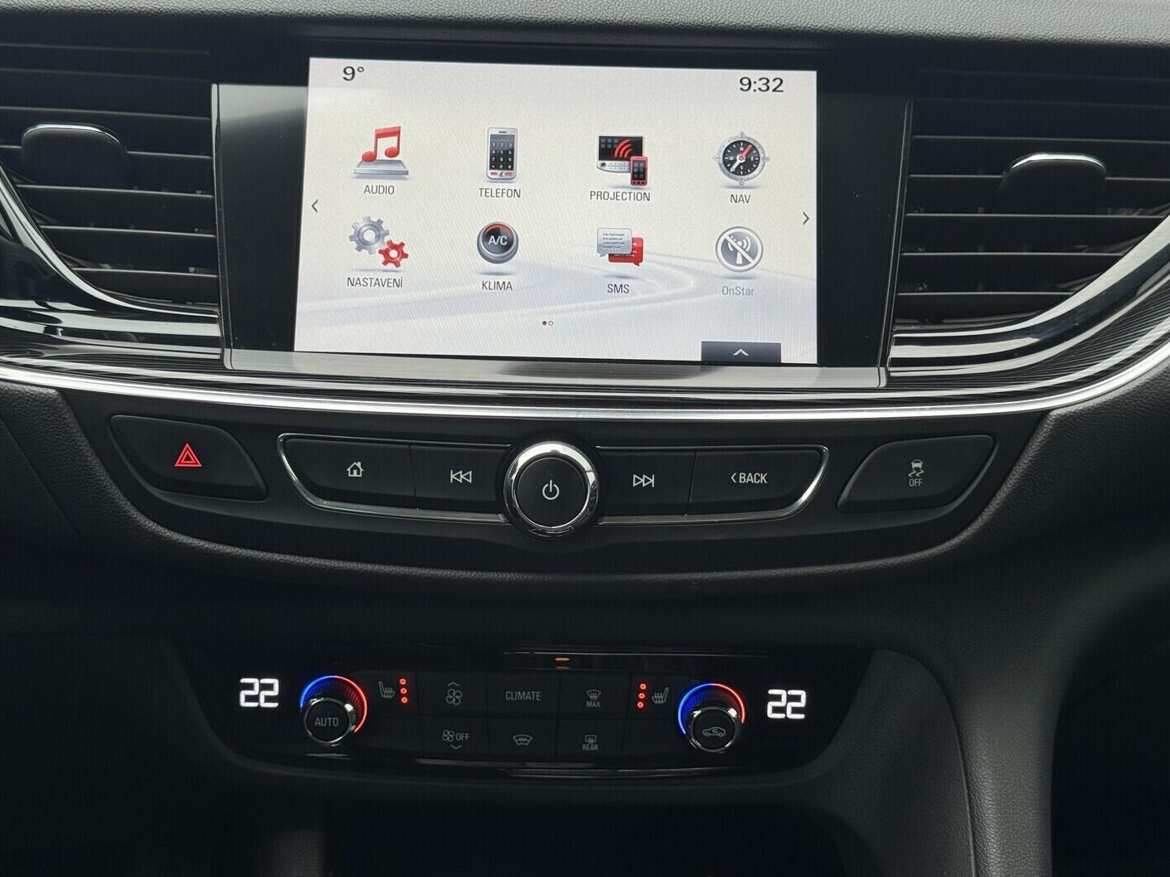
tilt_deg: -20.7
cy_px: 433
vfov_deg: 29.7
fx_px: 1656
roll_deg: -2.3
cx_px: 589
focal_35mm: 49
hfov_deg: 38.9
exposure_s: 1/134
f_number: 1.78
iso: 50
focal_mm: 6.76
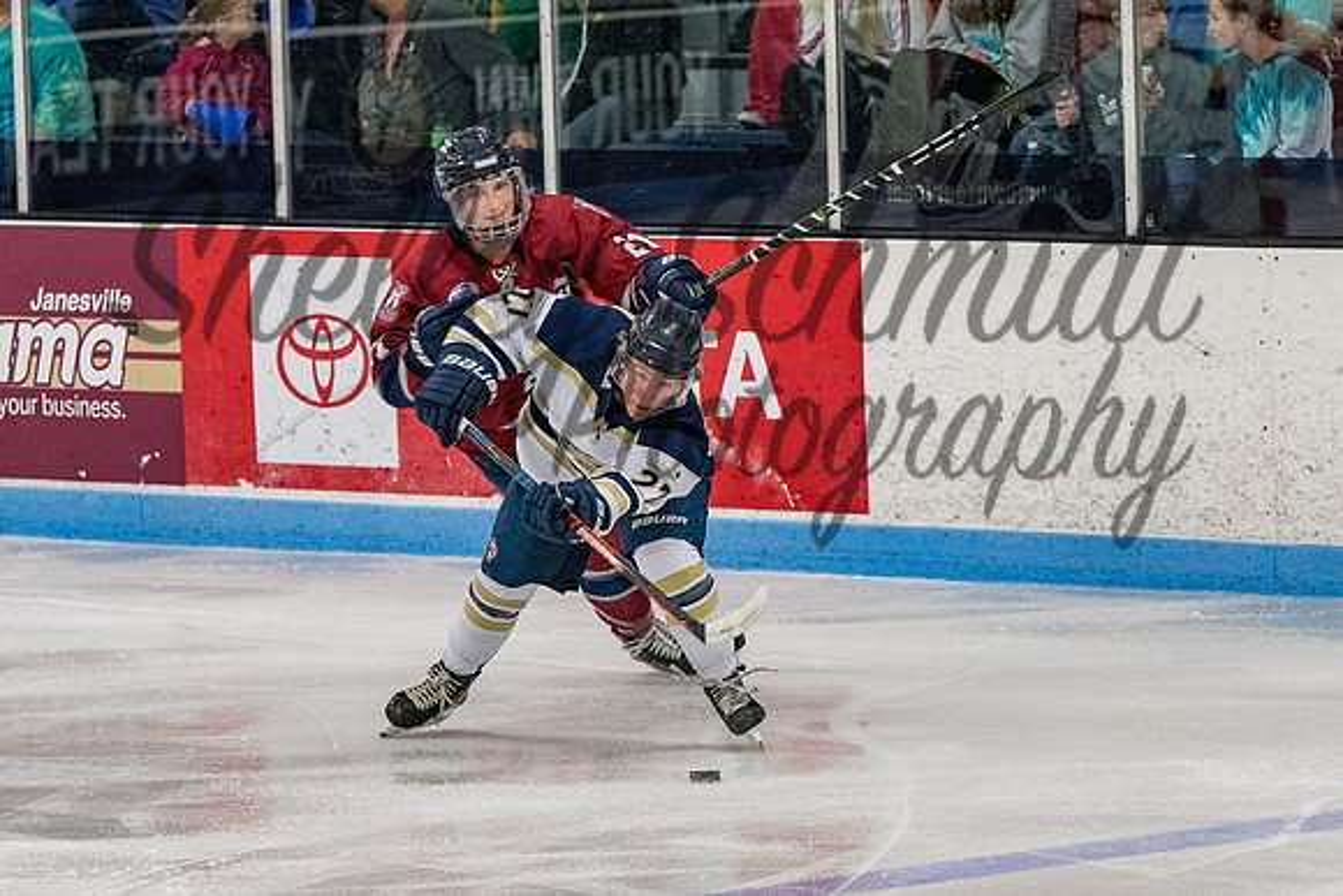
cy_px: 560
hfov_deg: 6.1
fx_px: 12636
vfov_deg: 4.1
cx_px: 621
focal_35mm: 339
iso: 2500
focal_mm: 150
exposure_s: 1/800
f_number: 3.5
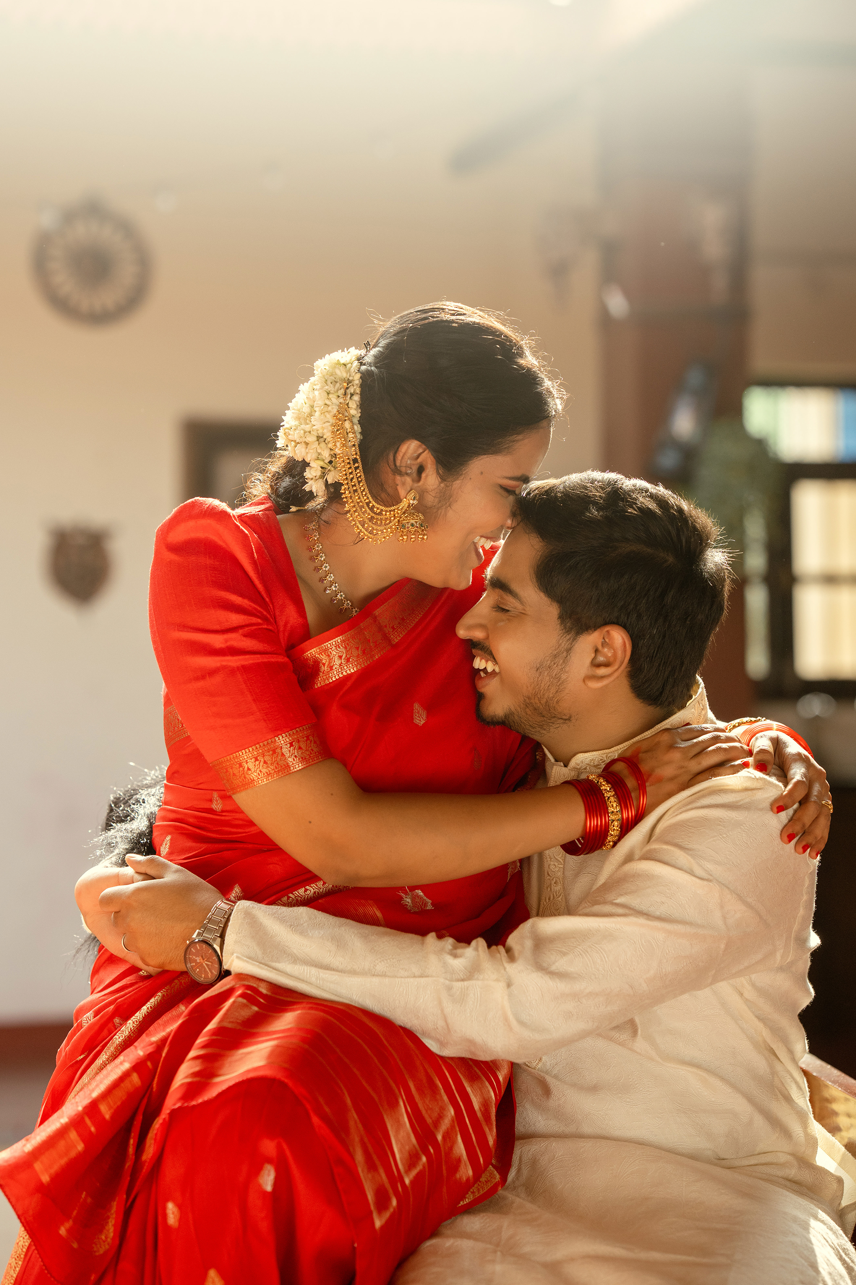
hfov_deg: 14.5
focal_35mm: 94
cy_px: 580
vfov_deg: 21.7
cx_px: 469
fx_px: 3353
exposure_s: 1/1250
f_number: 2.8
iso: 800
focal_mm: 85
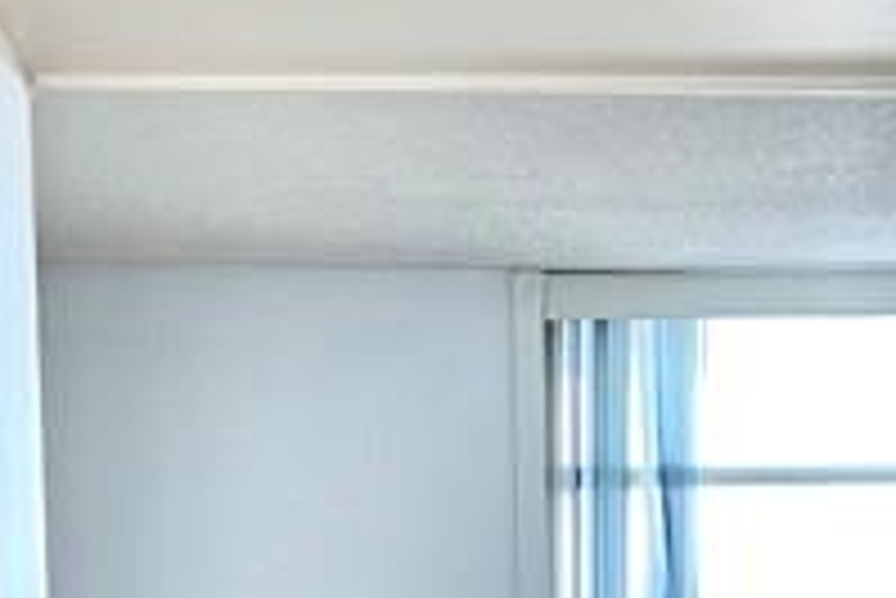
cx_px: 540
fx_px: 3462
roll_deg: +0.0
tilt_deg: -10.7
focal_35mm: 139
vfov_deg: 8.9
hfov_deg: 14.7
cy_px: 1470
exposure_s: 1/60
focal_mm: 5.7
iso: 100
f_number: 1.5
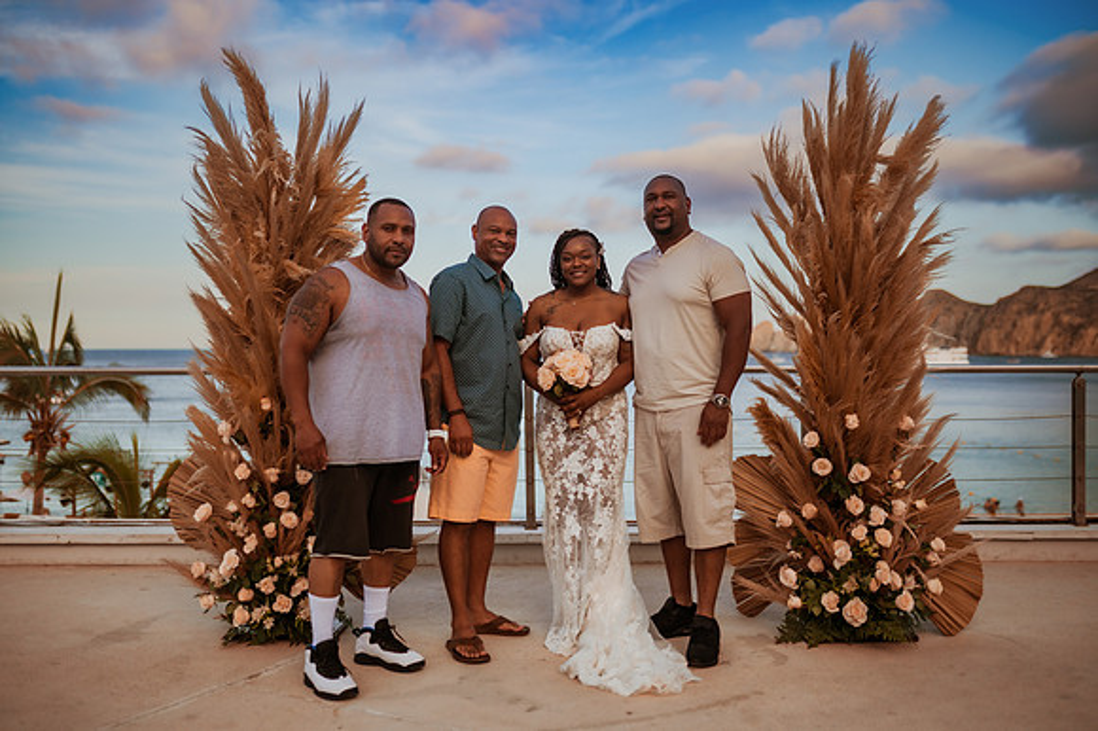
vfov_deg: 37.8
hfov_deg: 54.4
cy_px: 366
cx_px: 549
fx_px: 1068
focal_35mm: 35
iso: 250
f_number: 1.6
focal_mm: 35
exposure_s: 1/6400
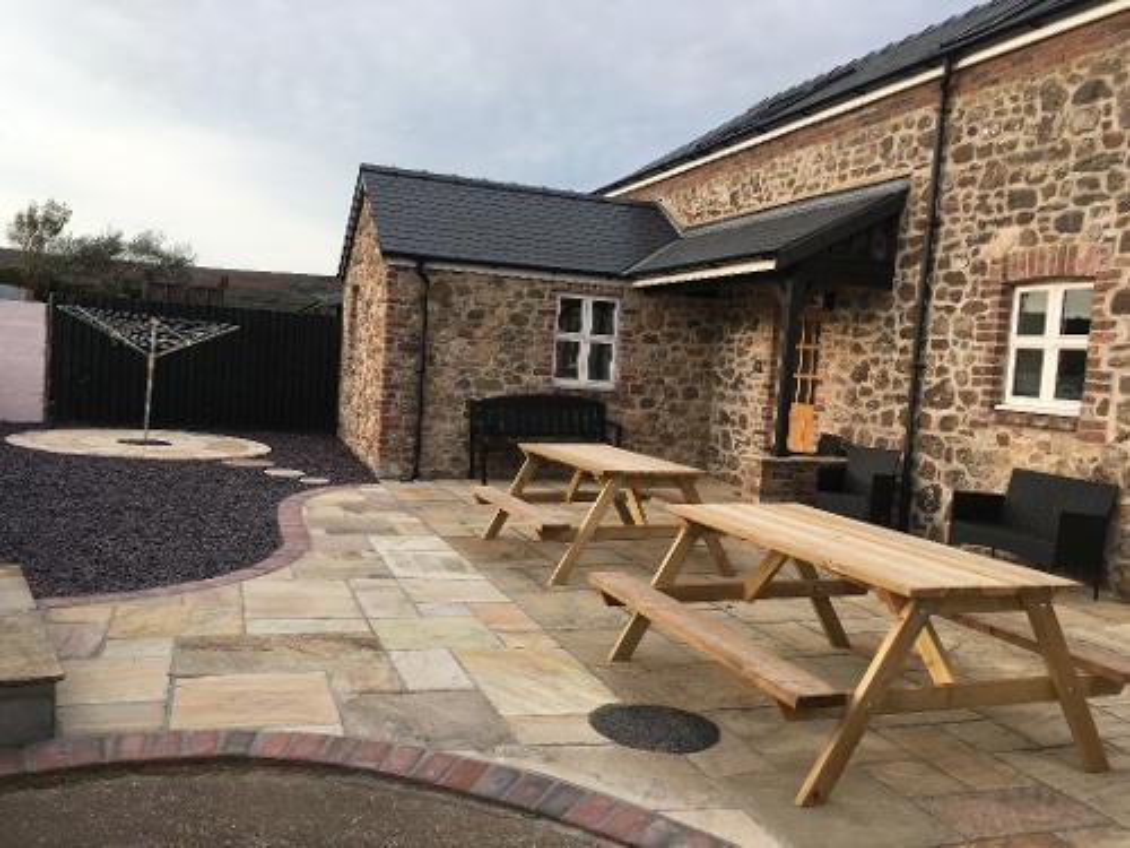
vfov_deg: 48.2
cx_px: 565
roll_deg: -3.9
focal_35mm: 29
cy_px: 424
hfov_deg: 61.7
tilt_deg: -3.9
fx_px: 947
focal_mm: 4.15
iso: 25
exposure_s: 1/657
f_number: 2.2
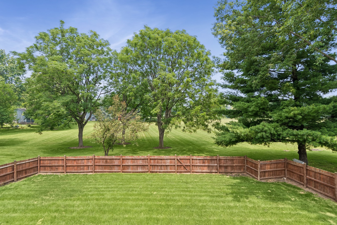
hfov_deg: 90.0
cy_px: 112
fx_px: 168
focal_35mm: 18
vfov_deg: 67.4
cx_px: 168
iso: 250
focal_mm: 12
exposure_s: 1/200
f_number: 8
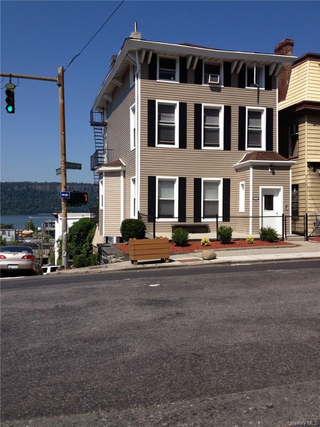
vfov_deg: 52.6
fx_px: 431
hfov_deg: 40.7
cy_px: 214
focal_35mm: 35
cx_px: 160
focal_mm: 4.28
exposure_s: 1/2123
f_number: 2.4
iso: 50
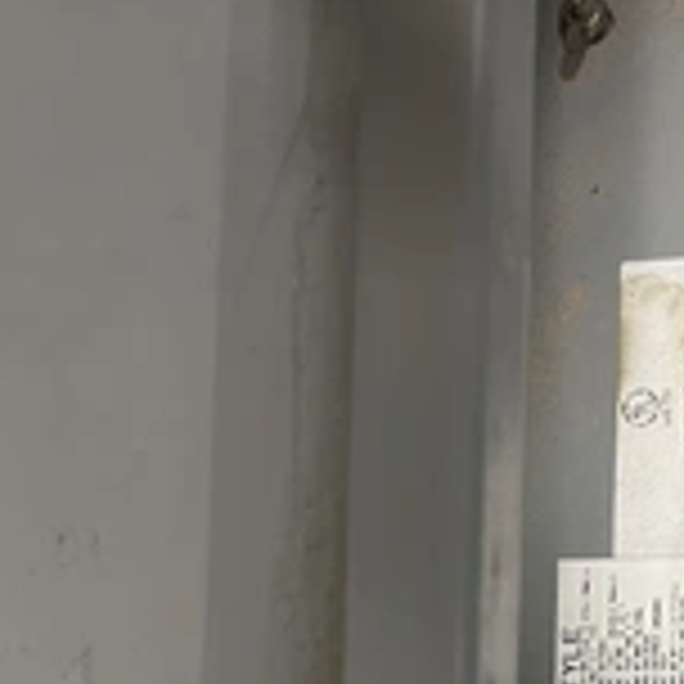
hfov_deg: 28.3
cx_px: 626
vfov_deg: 25.5
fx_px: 1297
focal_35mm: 58
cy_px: 886
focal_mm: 5.1
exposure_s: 1/60
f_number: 1.6
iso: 160
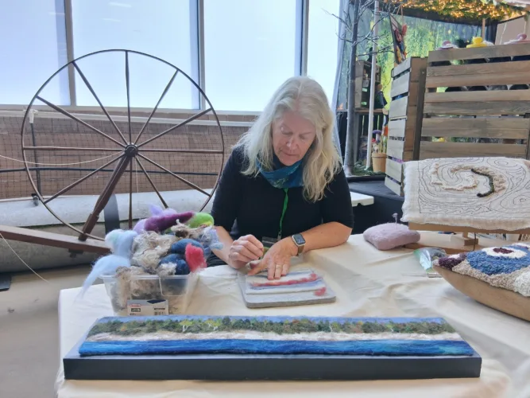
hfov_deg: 67.3
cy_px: 199
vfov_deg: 53.0
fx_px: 398
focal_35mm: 26
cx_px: 265
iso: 125
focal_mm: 3.98
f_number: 1.8
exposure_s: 1/120
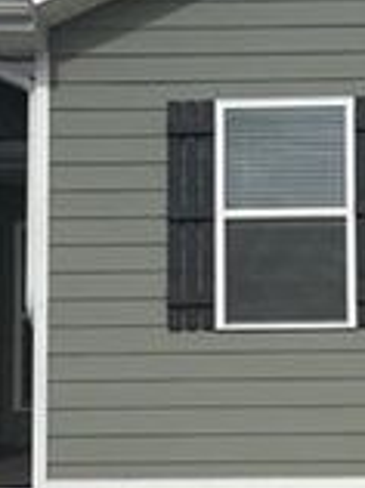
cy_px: 663
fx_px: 1551
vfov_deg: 16.7
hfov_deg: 12.4
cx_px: 622
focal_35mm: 110
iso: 50
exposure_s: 1/10101
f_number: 1.6
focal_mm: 5.96
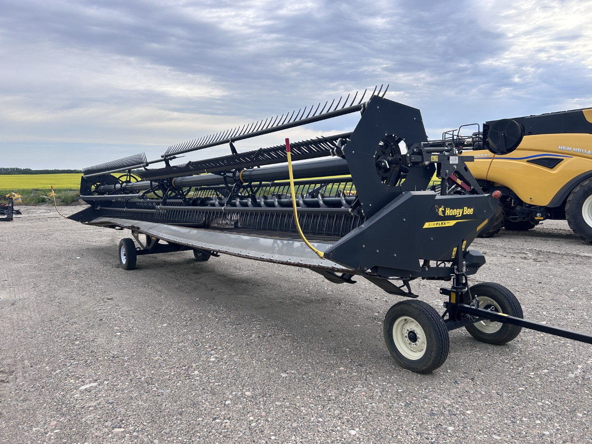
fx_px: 445
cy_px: 222
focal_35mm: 26
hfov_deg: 67.3
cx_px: 296
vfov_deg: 53.1
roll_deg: +0.5
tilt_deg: -3.8
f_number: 1.5
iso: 50
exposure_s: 1/1869
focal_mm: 5.7
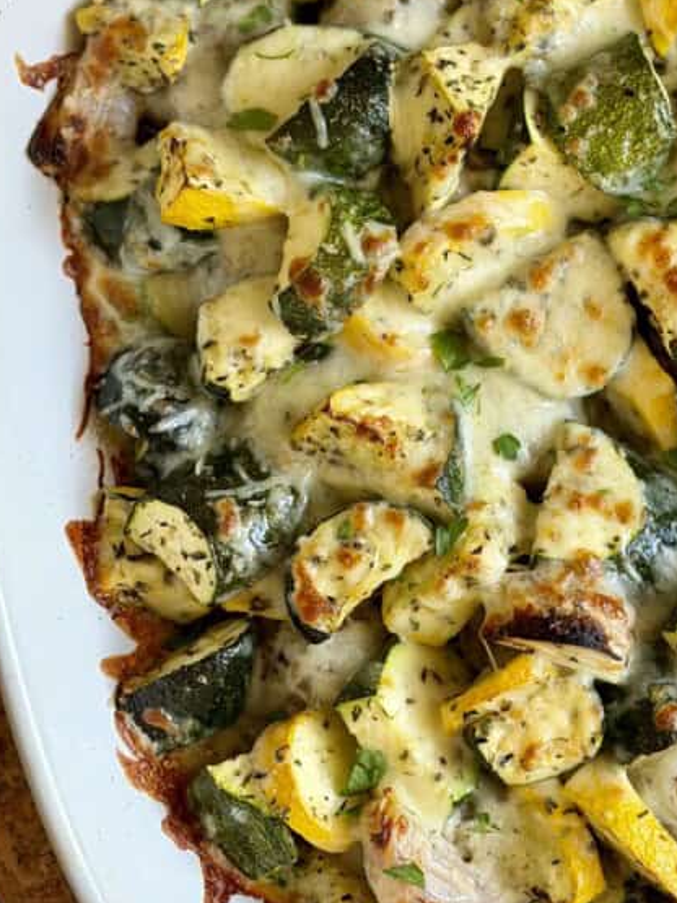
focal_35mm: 84
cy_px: 382
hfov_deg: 17.5
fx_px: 2191
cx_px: 493
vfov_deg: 23.3
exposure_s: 1/96
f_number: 1.8
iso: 100
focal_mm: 6.8
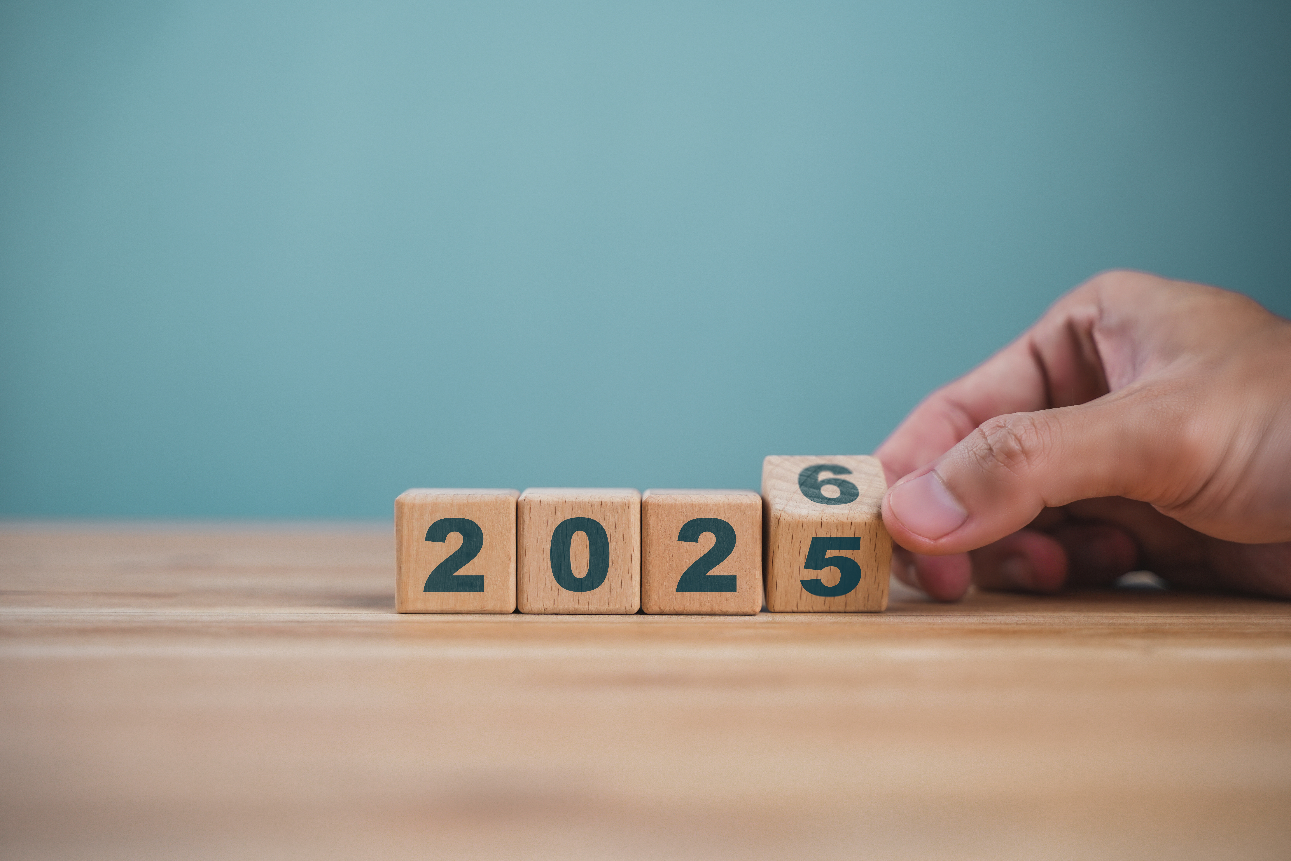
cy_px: 430
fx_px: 2689
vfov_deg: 18.2
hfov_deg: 27.0
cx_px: 646
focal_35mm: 75
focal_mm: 75
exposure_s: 1/400
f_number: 4
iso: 250
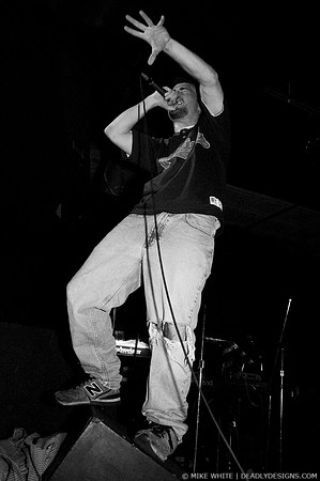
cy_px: 240
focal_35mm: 30
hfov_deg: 43.5
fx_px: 401
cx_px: 160
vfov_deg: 62.0
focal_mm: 20
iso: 800
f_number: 3.2
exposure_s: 1/60
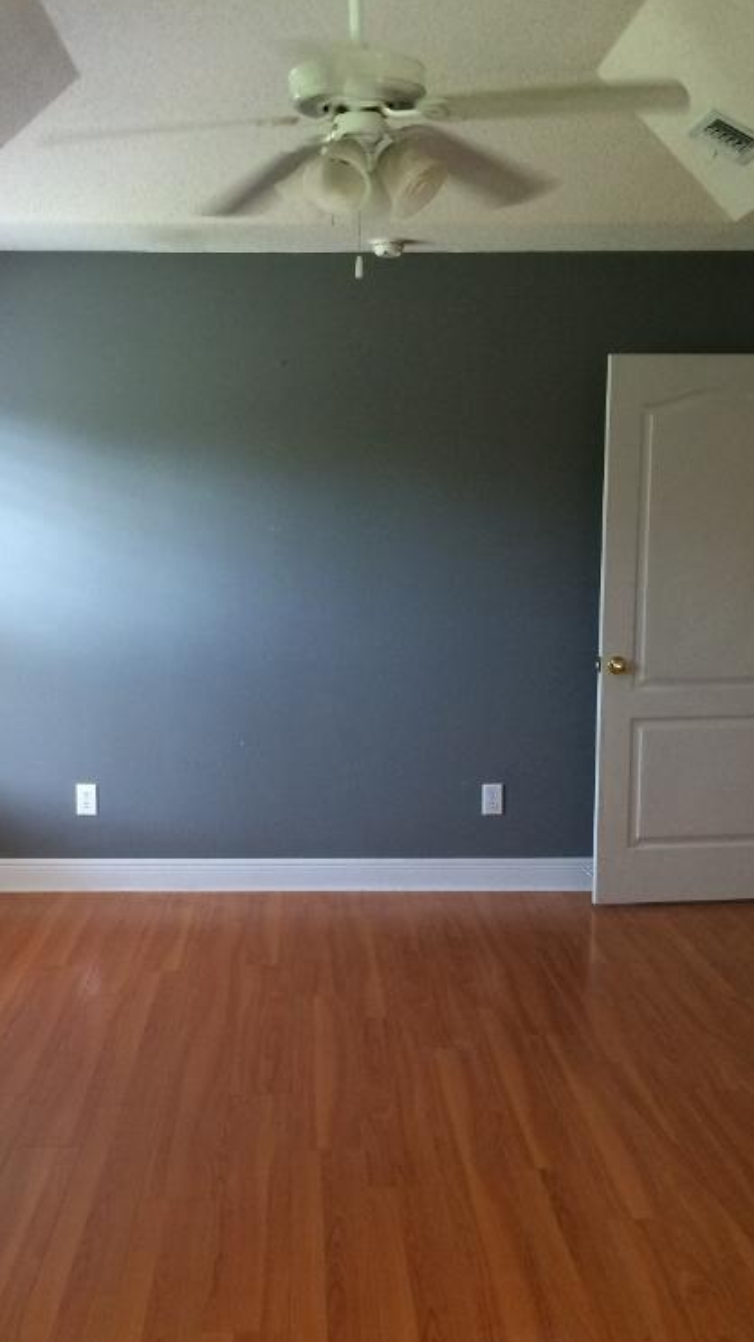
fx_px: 1601
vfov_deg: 45.3
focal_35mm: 45
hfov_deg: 26.5
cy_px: 790
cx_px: 303
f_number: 2.2
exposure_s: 1/30
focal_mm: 4.12
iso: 160
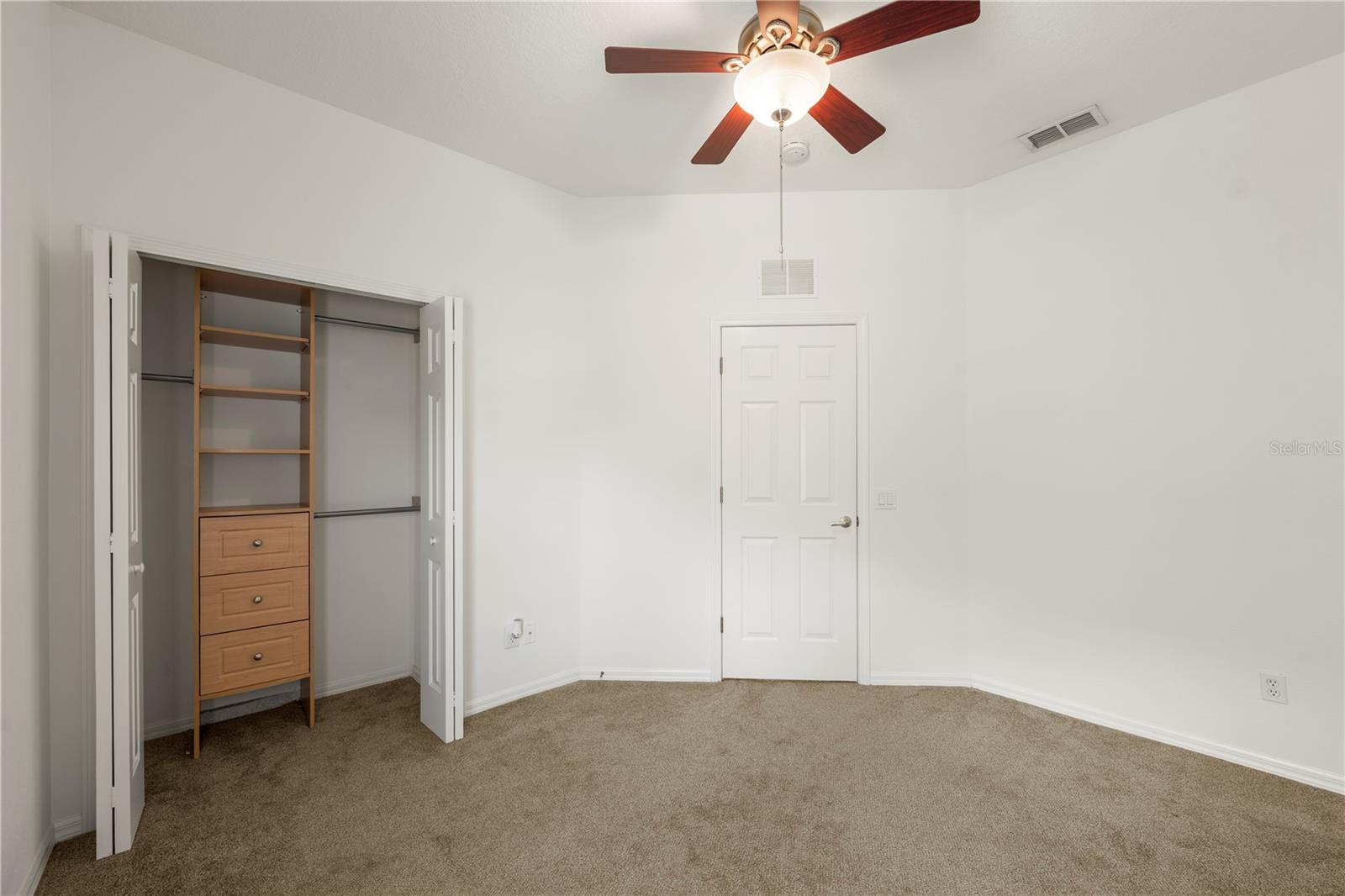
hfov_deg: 104.3
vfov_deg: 81.2
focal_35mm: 14
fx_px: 523
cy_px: 448
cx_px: 672
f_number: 7.1
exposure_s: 1/2.5
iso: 250
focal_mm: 14
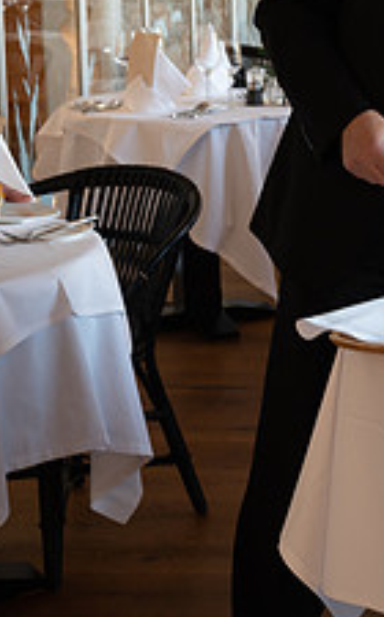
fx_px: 1680
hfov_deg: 12.0
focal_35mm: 100
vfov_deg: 20.7
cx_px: 691
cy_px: 159
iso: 800
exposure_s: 1/50
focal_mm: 38
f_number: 4
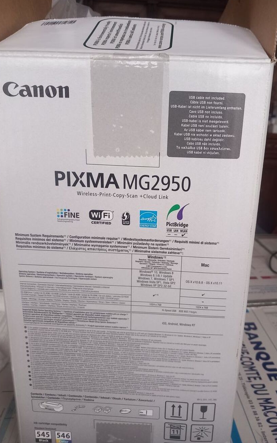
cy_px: 220
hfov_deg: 43.0
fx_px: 350
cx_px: 159
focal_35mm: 29
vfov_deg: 64.6
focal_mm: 4
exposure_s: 1/33.3
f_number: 1.8
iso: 200
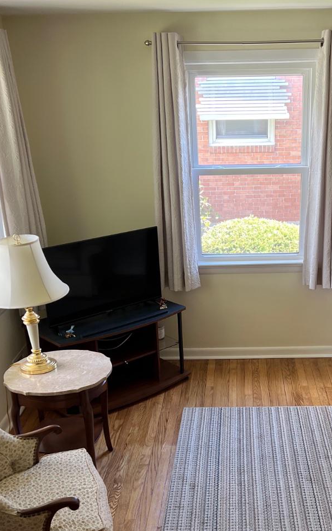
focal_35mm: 44
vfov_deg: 44.4
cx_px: 236
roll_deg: +0.9
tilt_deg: -25.0
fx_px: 637
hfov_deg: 28.9
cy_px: 368
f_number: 1.5
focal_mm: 5.7
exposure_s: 1/121
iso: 100
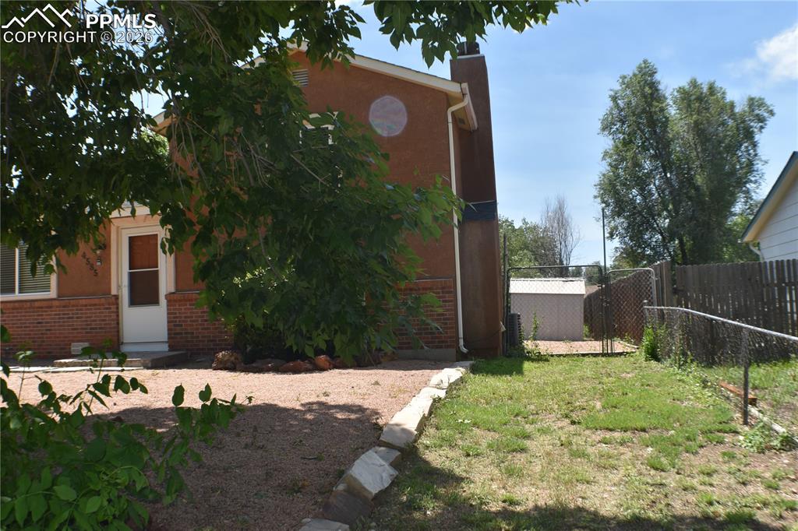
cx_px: 399
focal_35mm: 40
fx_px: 897
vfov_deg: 33.0
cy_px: 266
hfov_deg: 47.9
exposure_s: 1/200
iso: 100
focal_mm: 27
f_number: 8
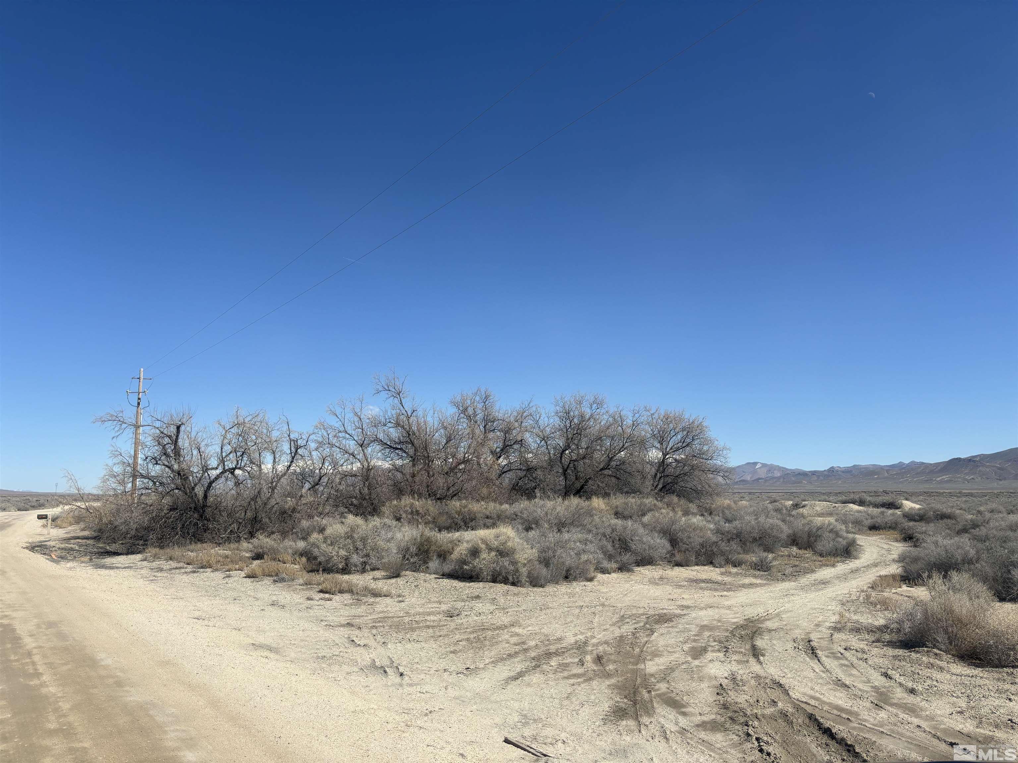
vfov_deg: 53.1
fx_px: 765
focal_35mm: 26
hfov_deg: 67.3
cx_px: 509
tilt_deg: +6.8
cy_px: 382
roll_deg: +1.1
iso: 50
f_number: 1.6
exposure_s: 1/4854
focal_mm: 5.96
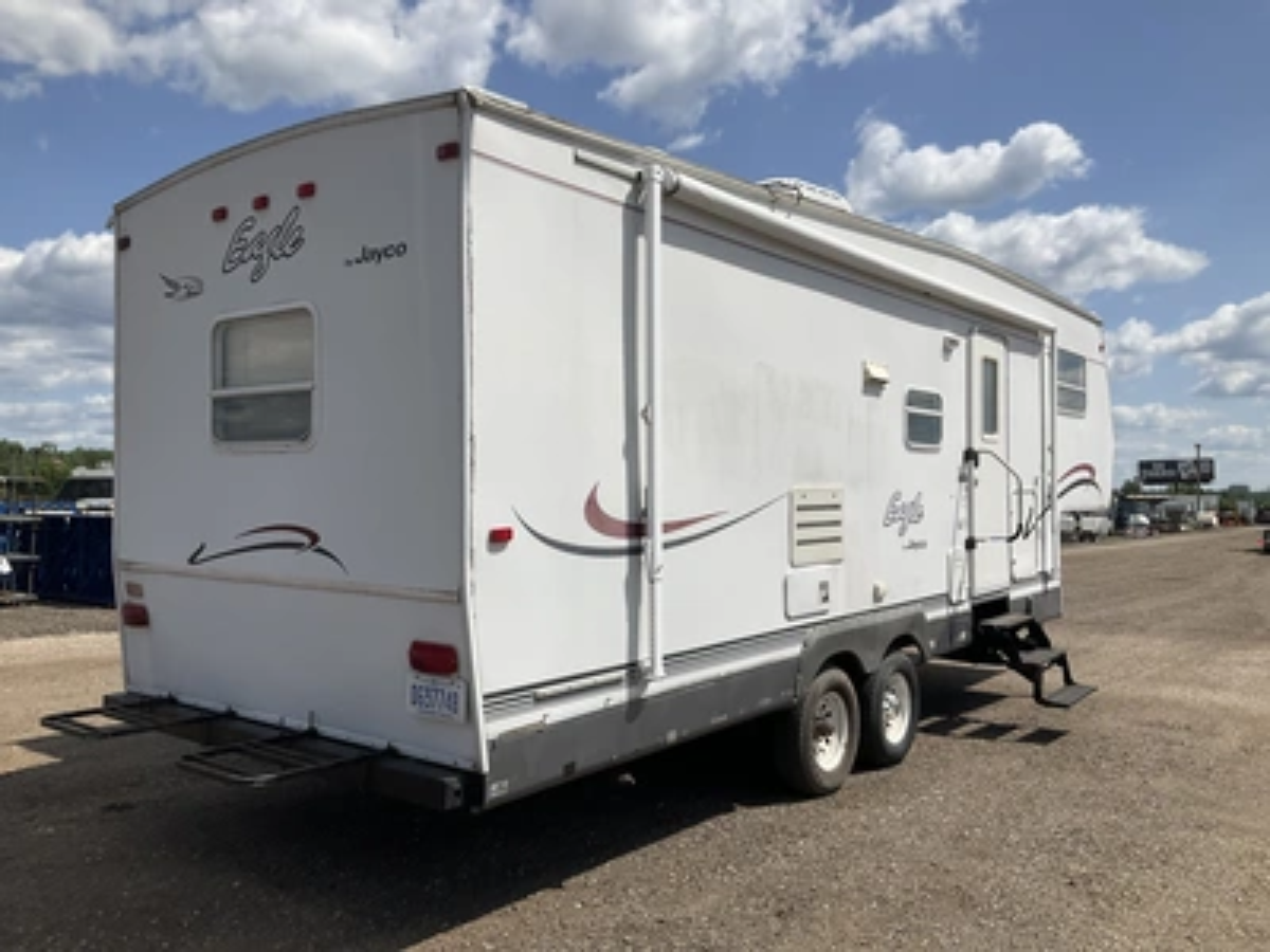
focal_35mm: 29
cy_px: 476
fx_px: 1064
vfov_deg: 48.2
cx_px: 635
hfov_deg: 61.7
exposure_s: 1/4405
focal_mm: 3
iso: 25
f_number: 1.8
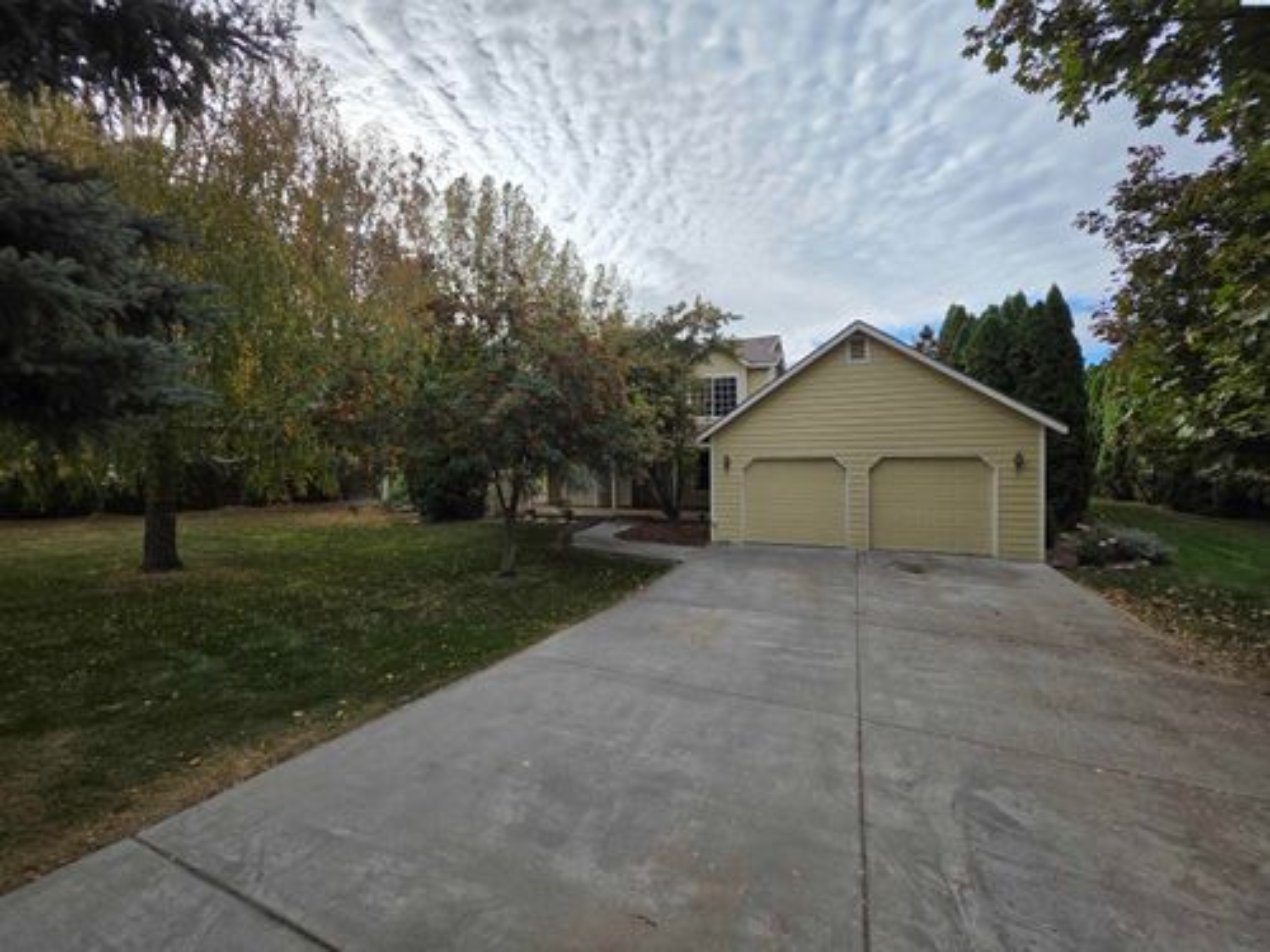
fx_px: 477
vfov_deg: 89.9
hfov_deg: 106.2
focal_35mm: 13
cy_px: 476
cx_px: 635
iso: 40
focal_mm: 2.2
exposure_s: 1/1930
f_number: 1.9
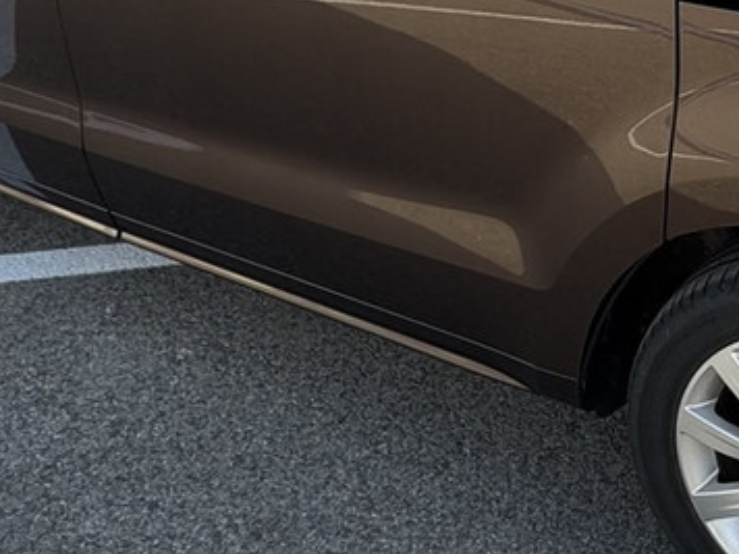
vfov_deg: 22.0
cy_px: -54
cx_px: 619
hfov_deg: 29.8
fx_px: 1345
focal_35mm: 63
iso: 40
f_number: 2.2
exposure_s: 1/272
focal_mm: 2.22
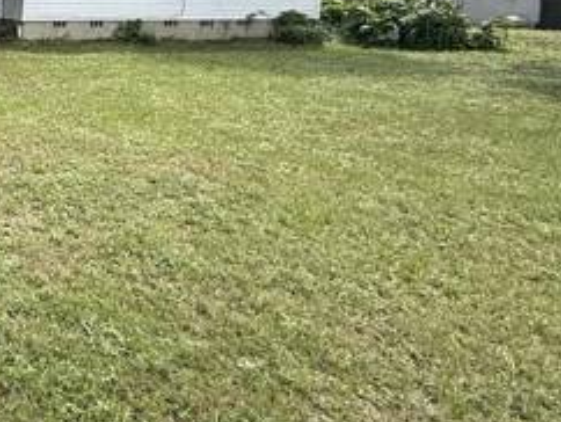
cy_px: 74
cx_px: -178
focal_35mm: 37
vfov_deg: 37.1
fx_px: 600
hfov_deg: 34.4
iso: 50
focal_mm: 2.22
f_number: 2.2
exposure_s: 1/559
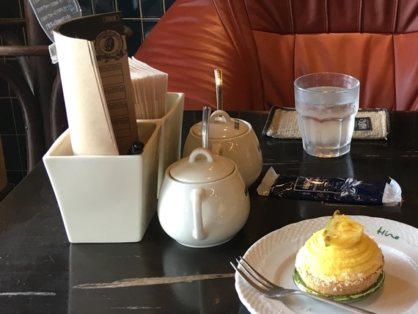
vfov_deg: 23.9
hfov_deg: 30.8
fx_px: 737
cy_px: 106
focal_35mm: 61
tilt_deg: -20.9
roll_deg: -0.6
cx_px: 337
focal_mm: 4.15
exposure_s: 1/30
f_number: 2.2
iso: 64
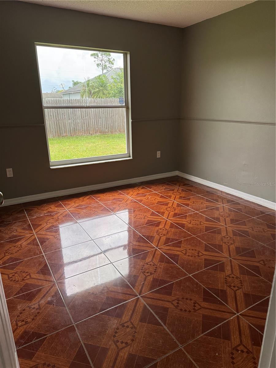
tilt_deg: -18.6
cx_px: 138
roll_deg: +0.5
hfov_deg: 56.8
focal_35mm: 24
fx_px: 255
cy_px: 184
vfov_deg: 71.6
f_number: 1.78
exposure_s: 1/60
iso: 320
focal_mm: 6.76
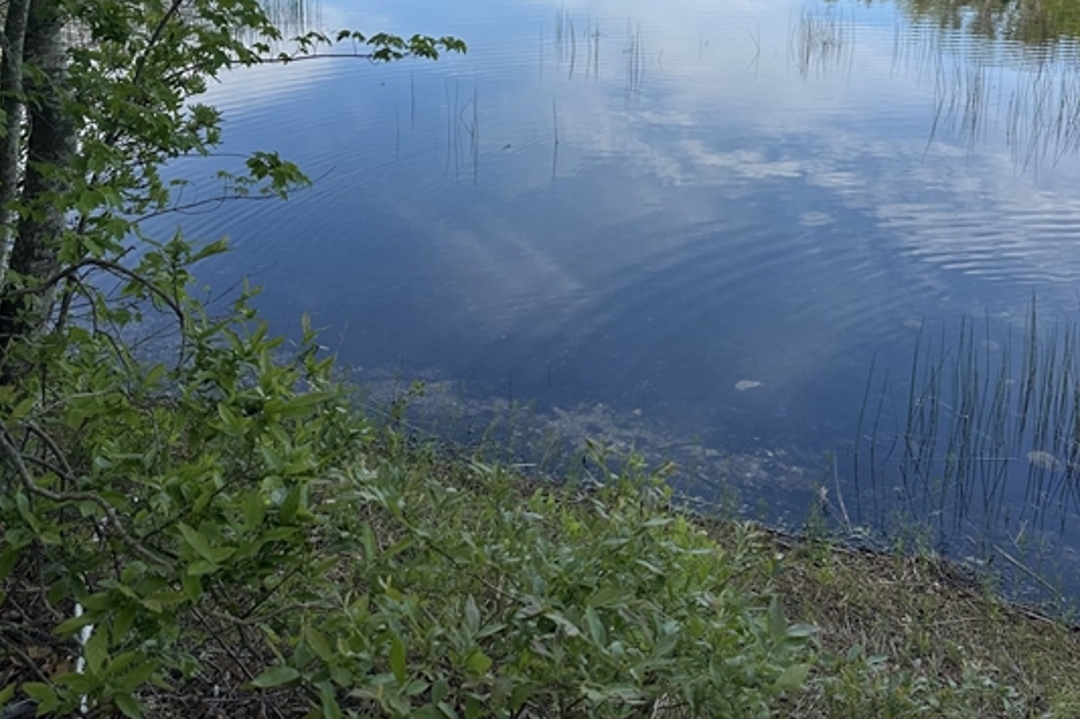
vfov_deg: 34.5
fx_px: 1080
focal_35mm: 36
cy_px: 55
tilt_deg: -11.8
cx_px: 580
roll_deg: -1.7
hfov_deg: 53.1
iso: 80
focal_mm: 6.86
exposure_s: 1/1393
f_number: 1.78
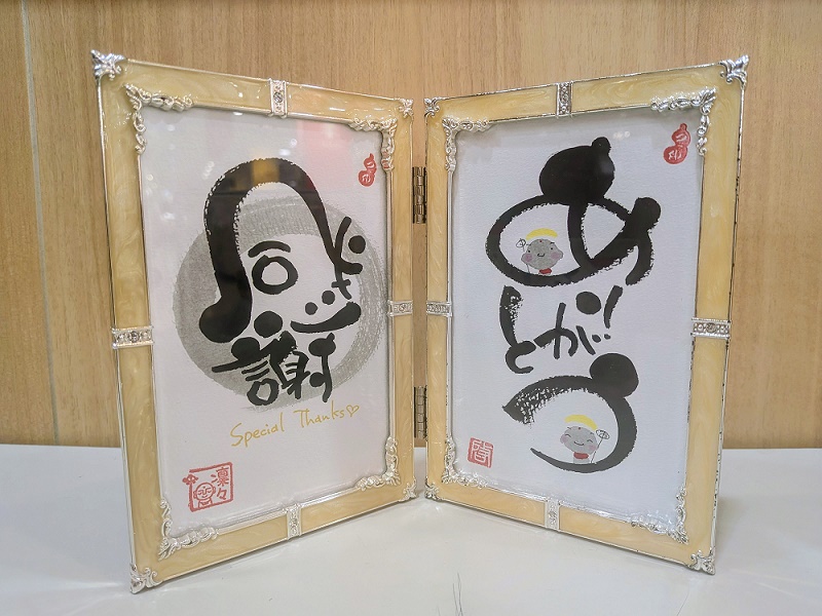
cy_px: 308
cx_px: 411
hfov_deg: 71.6
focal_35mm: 24
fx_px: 570
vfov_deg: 56.8
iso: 63
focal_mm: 4.53
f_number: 1.7
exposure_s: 1/25
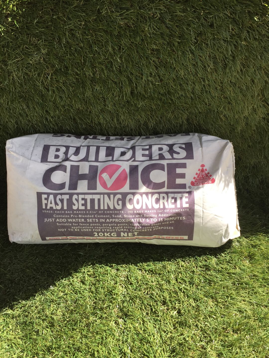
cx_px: 134
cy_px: 179
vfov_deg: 61.7
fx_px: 300
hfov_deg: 48.2
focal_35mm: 29
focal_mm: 4.15
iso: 32
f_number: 2.2
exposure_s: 1/628
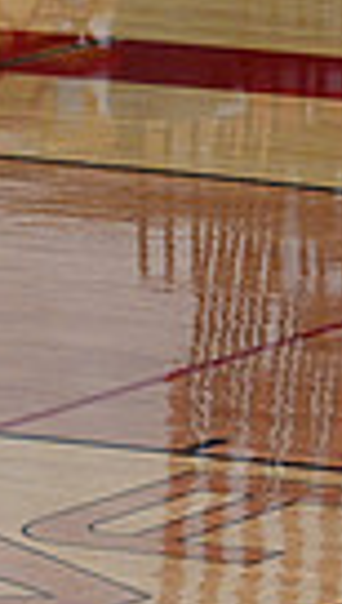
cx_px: 1062
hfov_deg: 2.4
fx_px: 8214
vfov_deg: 4.2
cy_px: 140
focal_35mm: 512
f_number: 4
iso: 4000
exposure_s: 1/400
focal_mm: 115
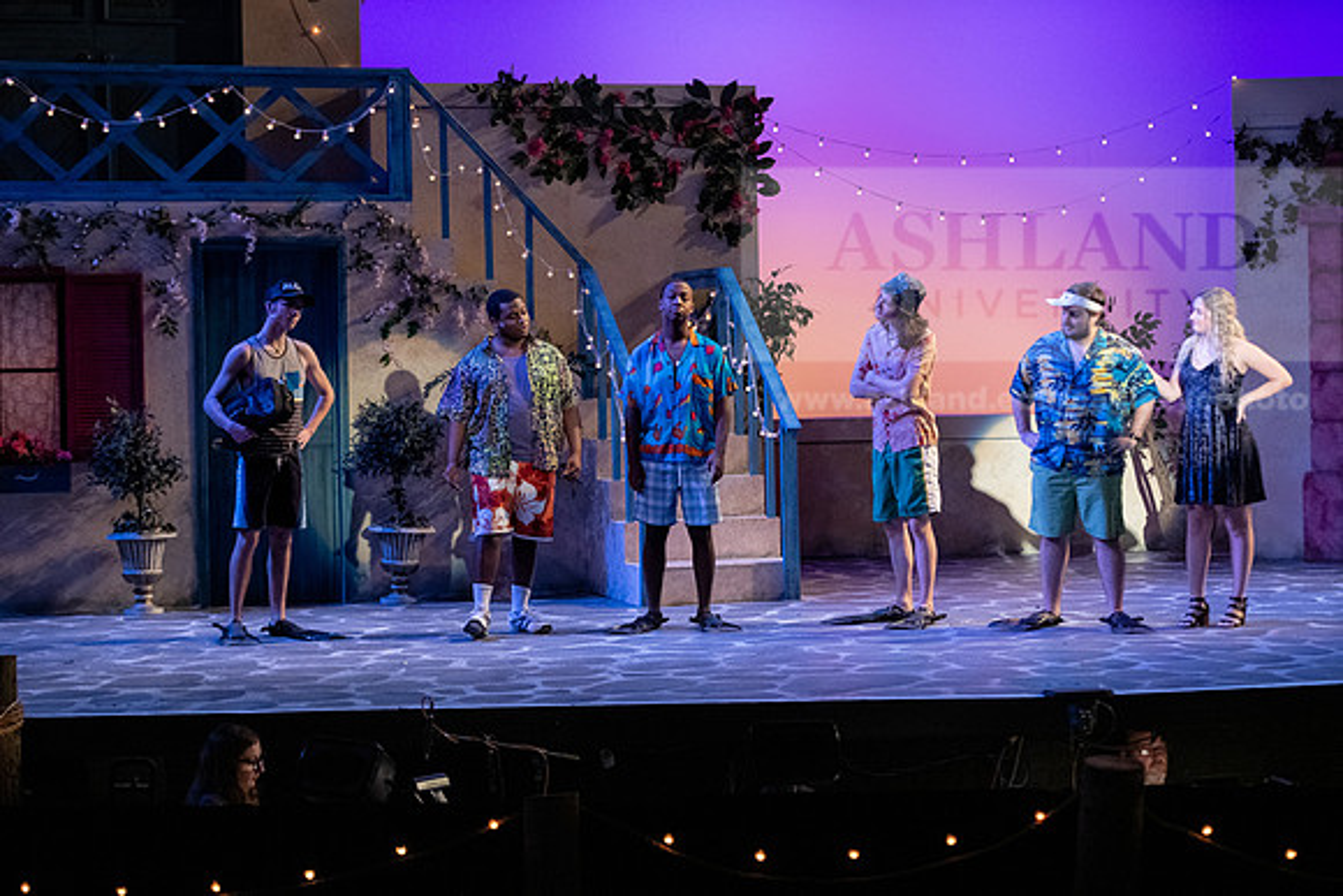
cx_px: 672
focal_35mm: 82
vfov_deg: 16.7
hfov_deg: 24.8
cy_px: 448
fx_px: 3060
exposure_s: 1/320
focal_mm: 82
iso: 4000
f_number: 3.2
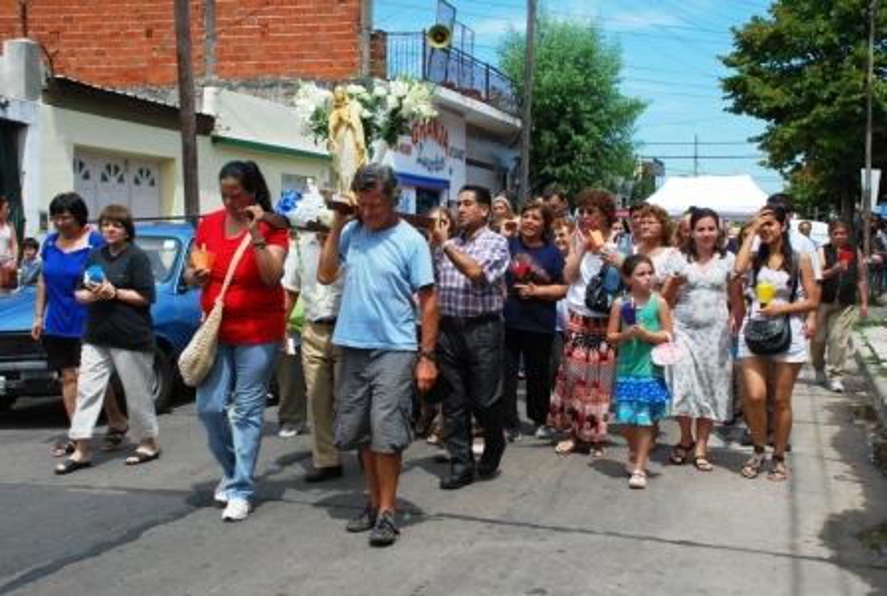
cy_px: 298
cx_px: 444
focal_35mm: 39
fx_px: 963
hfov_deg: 49.4
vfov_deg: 34.4
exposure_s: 1/500
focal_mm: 26
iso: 800
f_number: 13
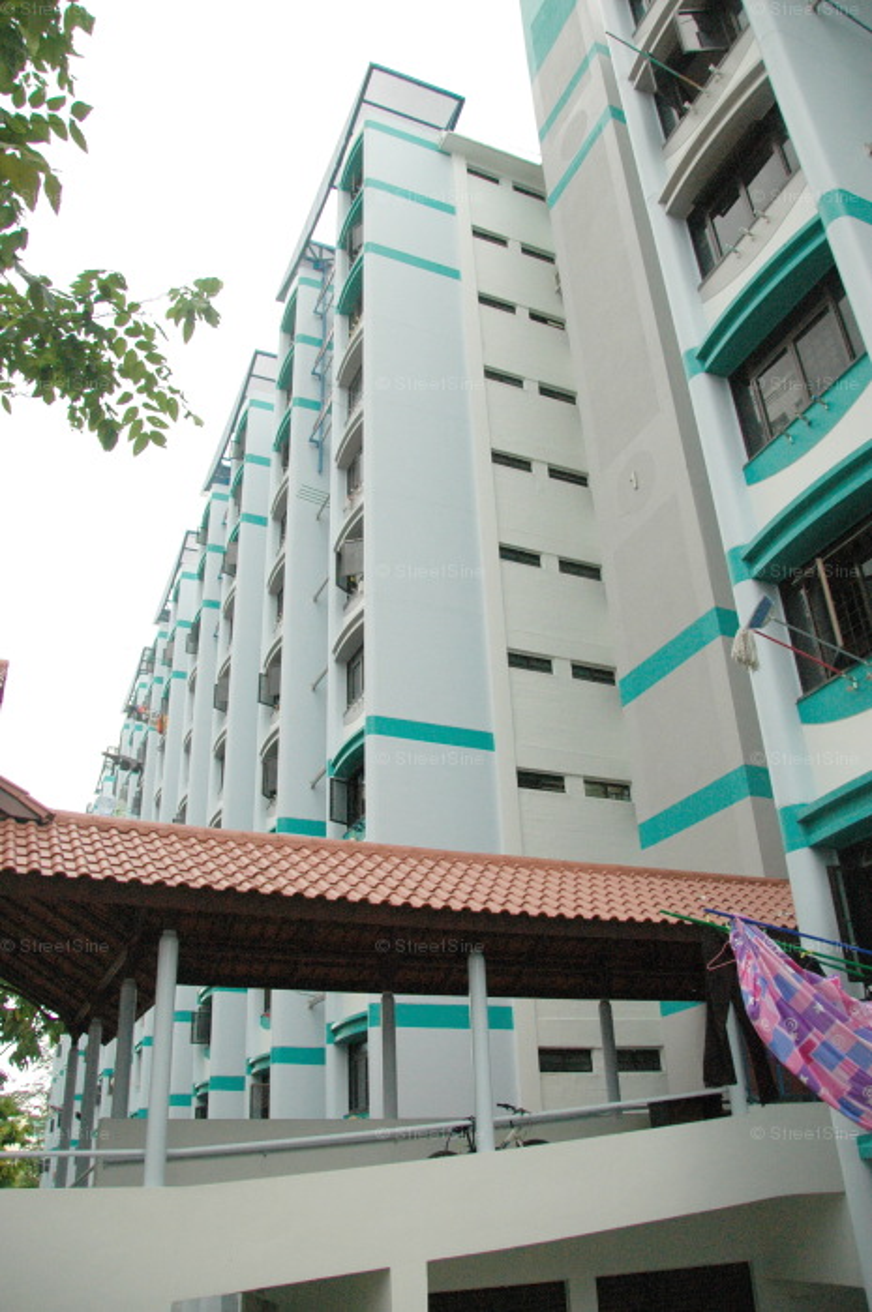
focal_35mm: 27
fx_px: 983
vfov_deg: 67.4
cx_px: 436
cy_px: 656
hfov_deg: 47.8
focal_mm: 18
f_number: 4
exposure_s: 1/640
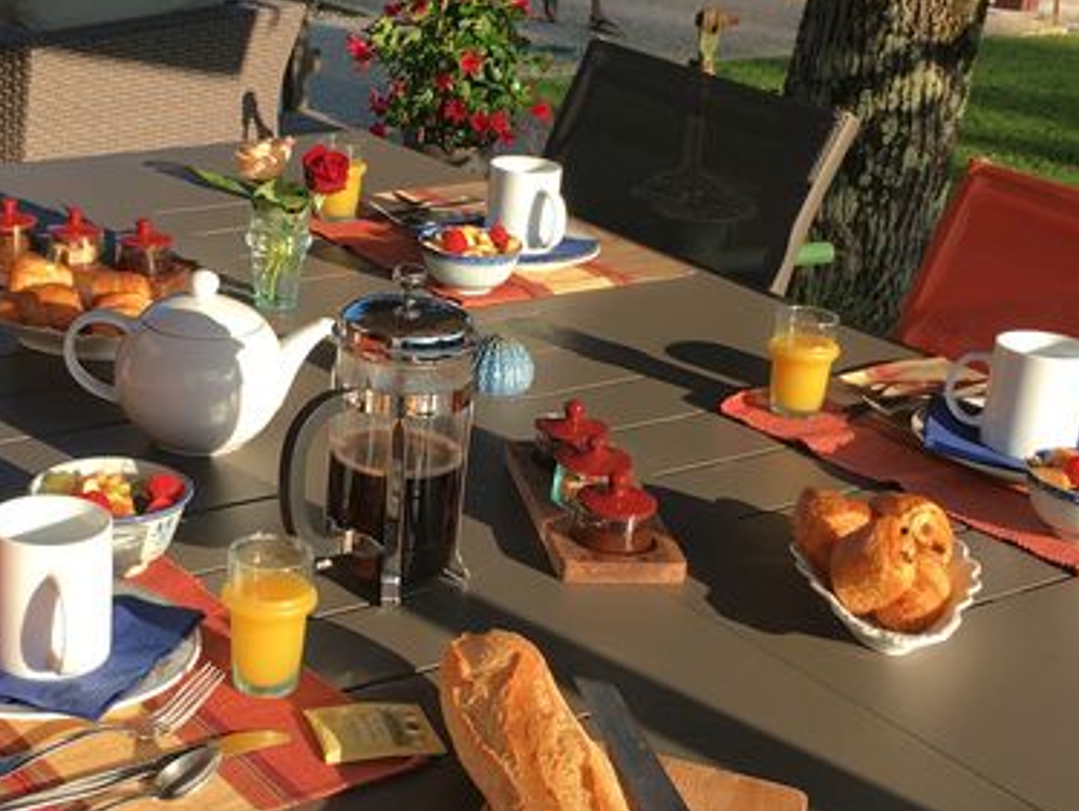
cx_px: 323
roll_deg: -3.5
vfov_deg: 23.7
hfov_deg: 30.8
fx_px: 1934
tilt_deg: -21.3
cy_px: 465
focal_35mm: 62
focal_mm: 4.15
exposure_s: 1/651
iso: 25
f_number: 2.2
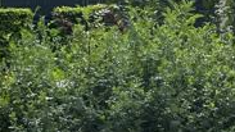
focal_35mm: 124
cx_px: 503
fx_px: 773
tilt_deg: +1.3
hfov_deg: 13.9
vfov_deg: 9.7
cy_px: 0
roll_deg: +0.9
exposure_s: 1/4016
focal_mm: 5.1
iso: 50
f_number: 1.6
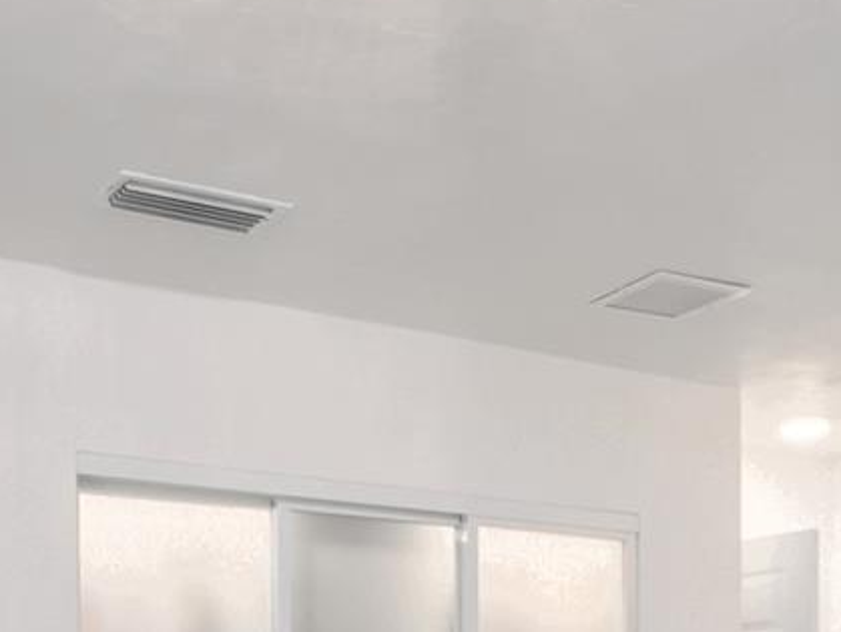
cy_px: 718
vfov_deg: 24.6
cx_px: 237
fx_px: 1337
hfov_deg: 34.4
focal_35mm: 55
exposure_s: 1/2.5
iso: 250
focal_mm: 10
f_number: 9
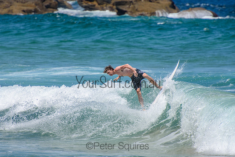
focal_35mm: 600
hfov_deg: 3.4
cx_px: 118
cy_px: 78
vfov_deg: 2.3
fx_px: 3917
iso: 250
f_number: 5.6
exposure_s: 1/2000
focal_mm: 400
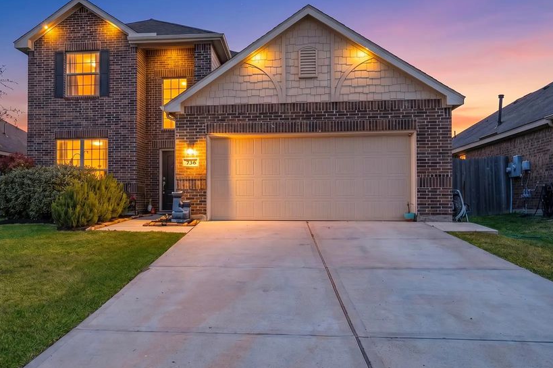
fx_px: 461
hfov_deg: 61.3
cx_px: 214
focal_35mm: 30
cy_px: 179
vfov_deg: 43.6
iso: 100
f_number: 13
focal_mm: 24
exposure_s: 1/250
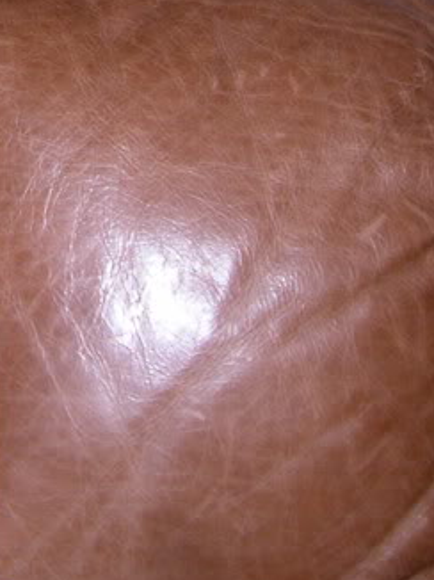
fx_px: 1841
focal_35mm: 110
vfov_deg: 16.5
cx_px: -128
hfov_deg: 13.0
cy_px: -265
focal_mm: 8.9
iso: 100
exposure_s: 1/60
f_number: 2.8
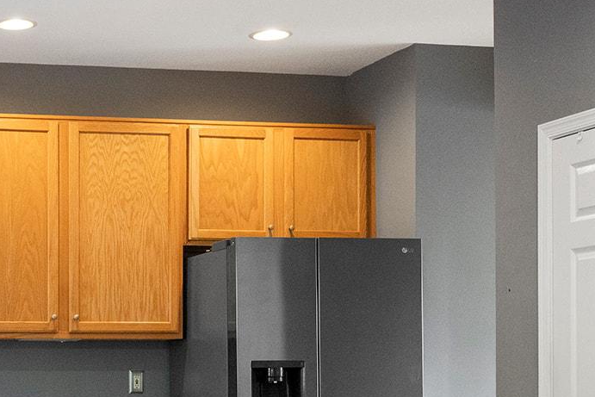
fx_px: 1339
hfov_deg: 23.4
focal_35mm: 81
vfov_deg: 16.6
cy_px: 371
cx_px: -72
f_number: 9
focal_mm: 35
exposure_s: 1/60
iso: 2000
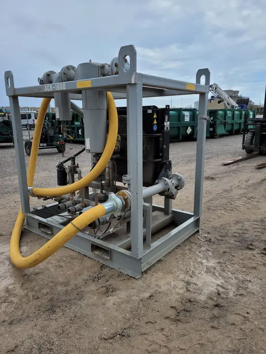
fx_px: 266
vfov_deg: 67.3
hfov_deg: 53.1
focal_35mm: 26
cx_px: 133
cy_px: 177
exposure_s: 1/1497
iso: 40
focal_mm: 5.4
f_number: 1.8
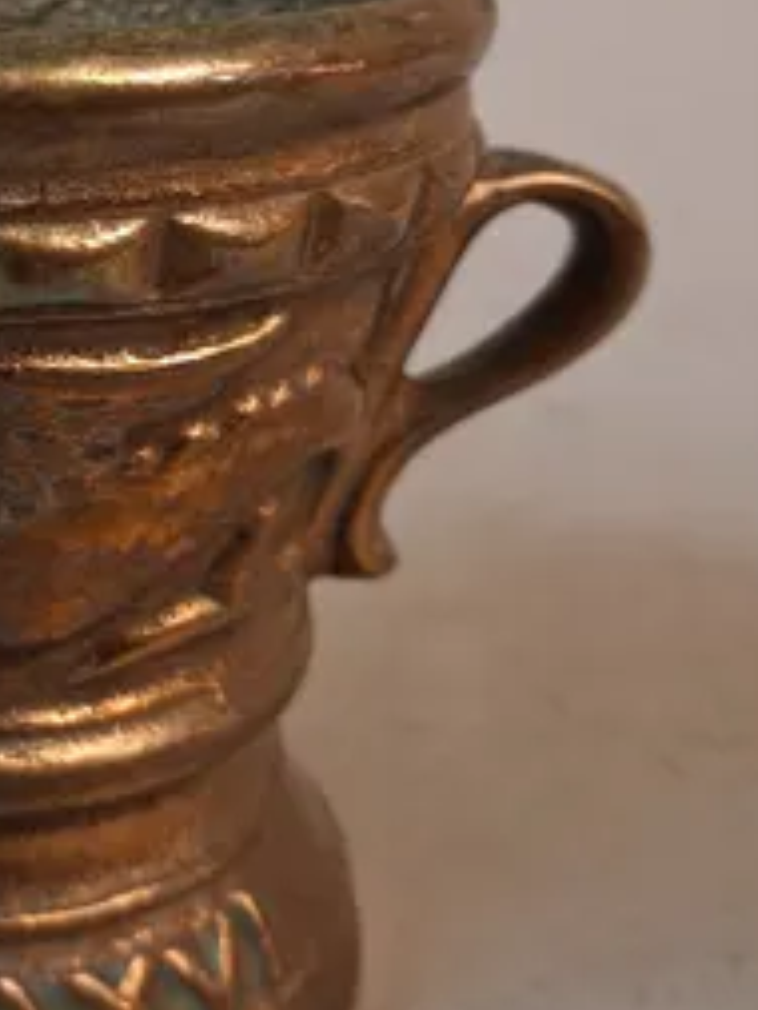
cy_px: 299
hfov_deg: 21.4
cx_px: -136
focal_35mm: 64
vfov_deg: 29.9
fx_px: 1867
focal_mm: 4
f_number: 1.8
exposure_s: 1/50
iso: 400
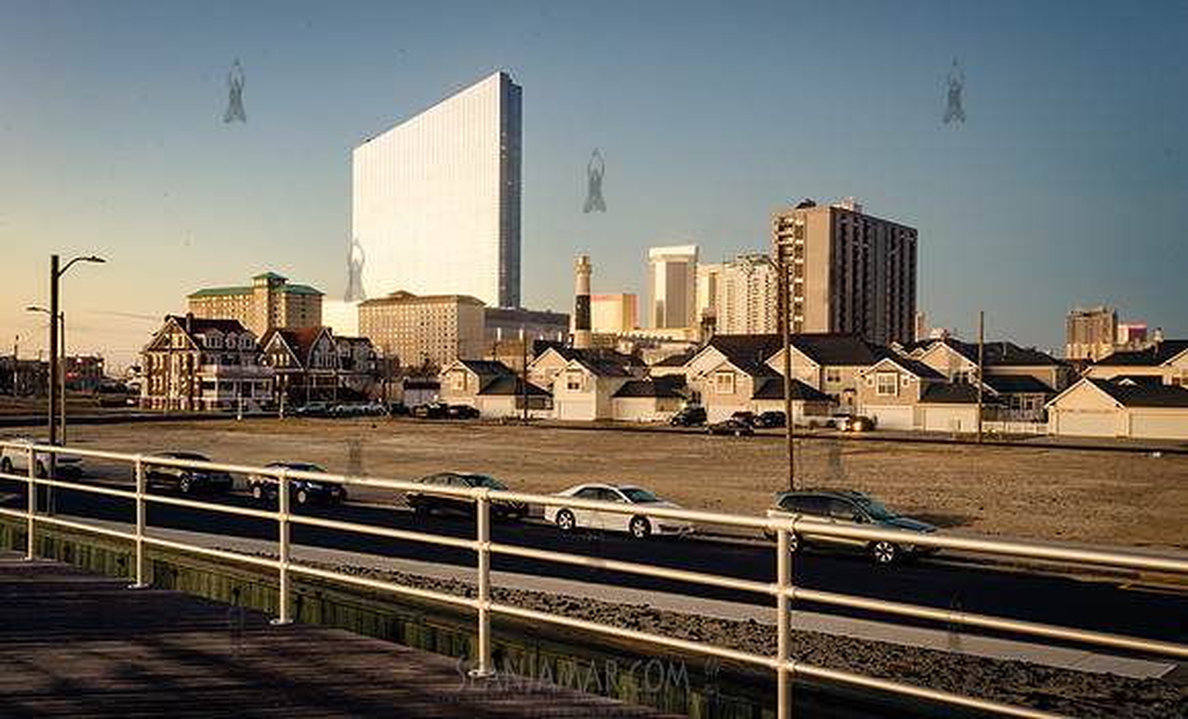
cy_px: 396
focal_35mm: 36
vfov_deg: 34.5
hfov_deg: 54.4
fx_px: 1155
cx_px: 594
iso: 80
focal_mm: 35
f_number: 22
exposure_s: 6
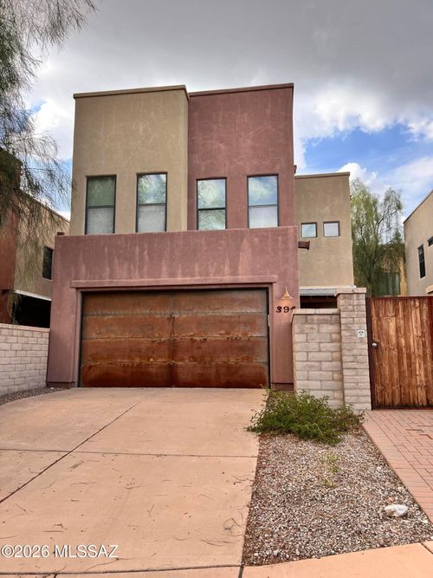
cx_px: 216
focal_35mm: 26
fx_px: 434
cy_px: 289
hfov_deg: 53.0
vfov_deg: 67.3
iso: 50
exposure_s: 1/1112
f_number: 1.5
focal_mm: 5.7
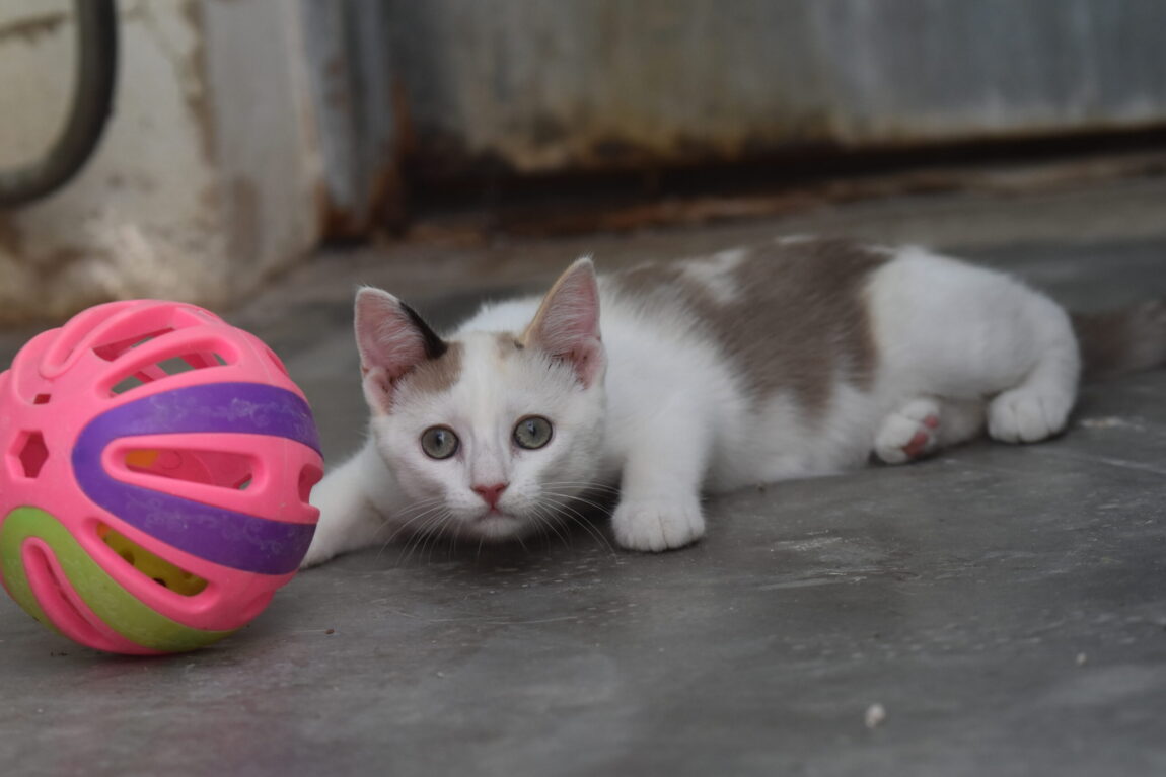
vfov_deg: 10.8
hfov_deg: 16.1
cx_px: 583
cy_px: 388
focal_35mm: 128
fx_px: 4130
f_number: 4
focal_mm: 85
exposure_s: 1/1000
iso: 800
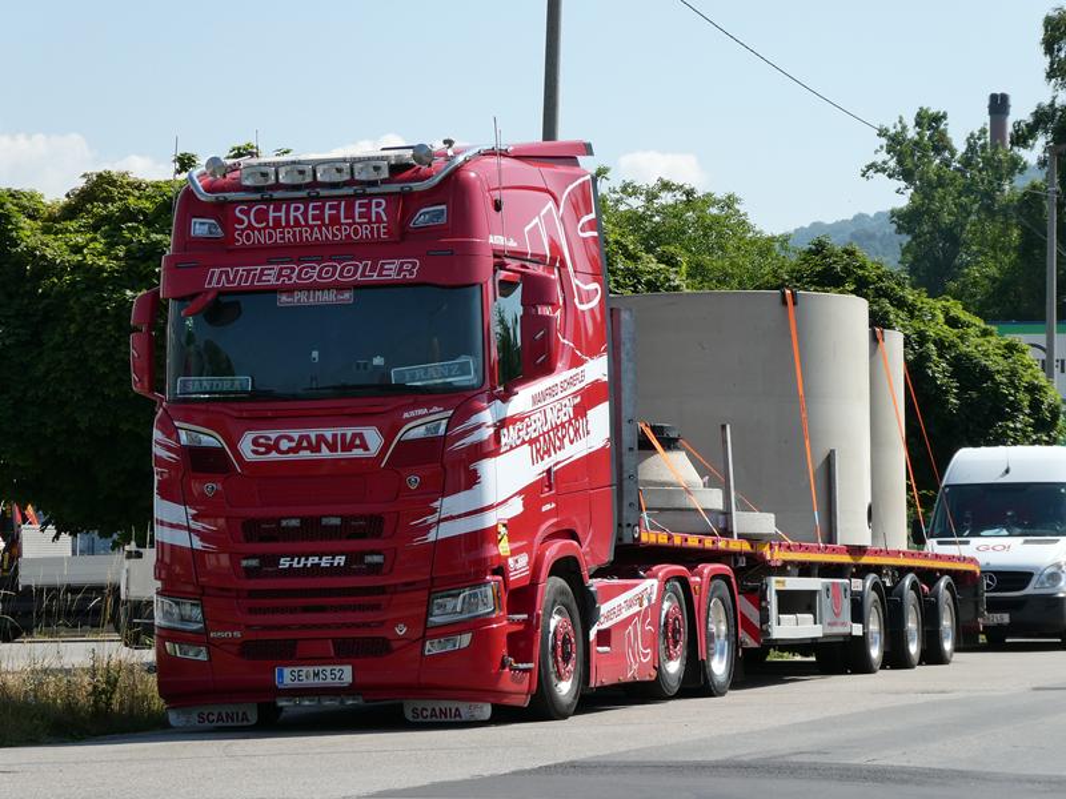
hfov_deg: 17.1
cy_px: 400
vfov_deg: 12.9
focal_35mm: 115
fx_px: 3541
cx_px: 533
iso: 80
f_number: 5.1
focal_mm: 20.6
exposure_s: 1/400
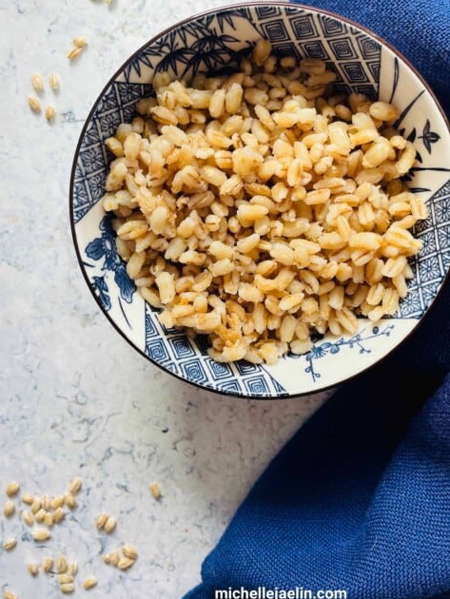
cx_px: 233
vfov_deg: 54.7
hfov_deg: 43.0
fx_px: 572
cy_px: 227
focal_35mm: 33
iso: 40
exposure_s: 1/121
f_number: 1.6
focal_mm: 4.2
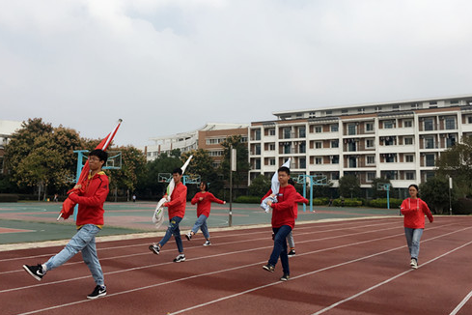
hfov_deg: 51.8
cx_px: 207
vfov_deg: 35.9
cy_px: 132
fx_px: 485
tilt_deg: +6.7
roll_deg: -1.8
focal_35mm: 37
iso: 25
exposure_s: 1/2198
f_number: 2.2
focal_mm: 4.15
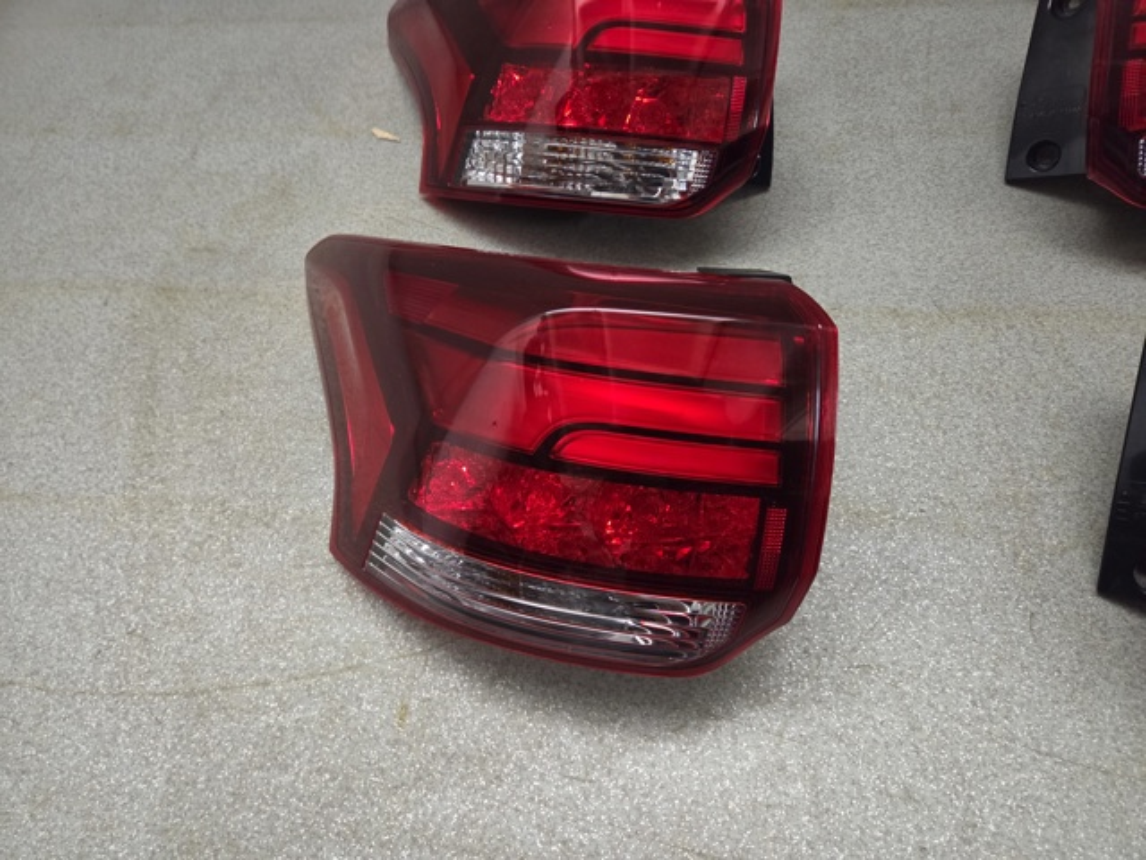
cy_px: 430
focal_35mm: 23
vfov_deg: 58.9
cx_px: 573
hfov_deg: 73.9
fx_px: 761
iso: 1000
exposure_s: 1/100
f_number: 1.8
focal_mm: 5.4
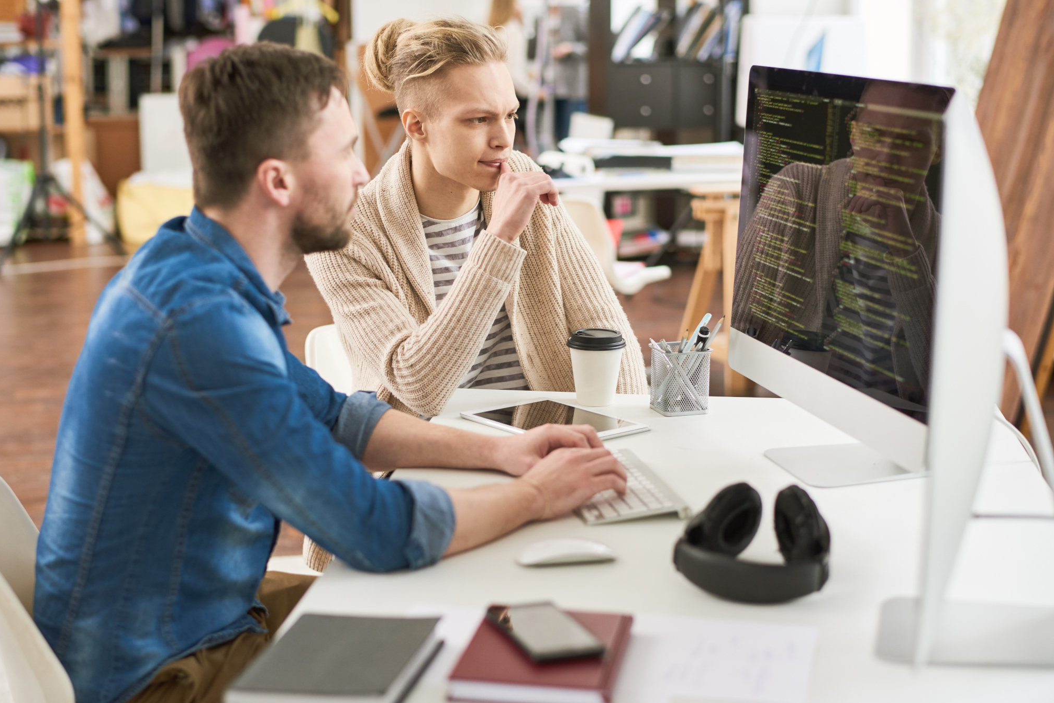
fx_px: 1728
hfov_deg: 33.9
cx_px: 518
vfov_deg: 23.0
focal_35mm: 59
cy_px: 357
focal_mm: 58
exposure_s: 1/160
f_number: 2.2
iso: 500
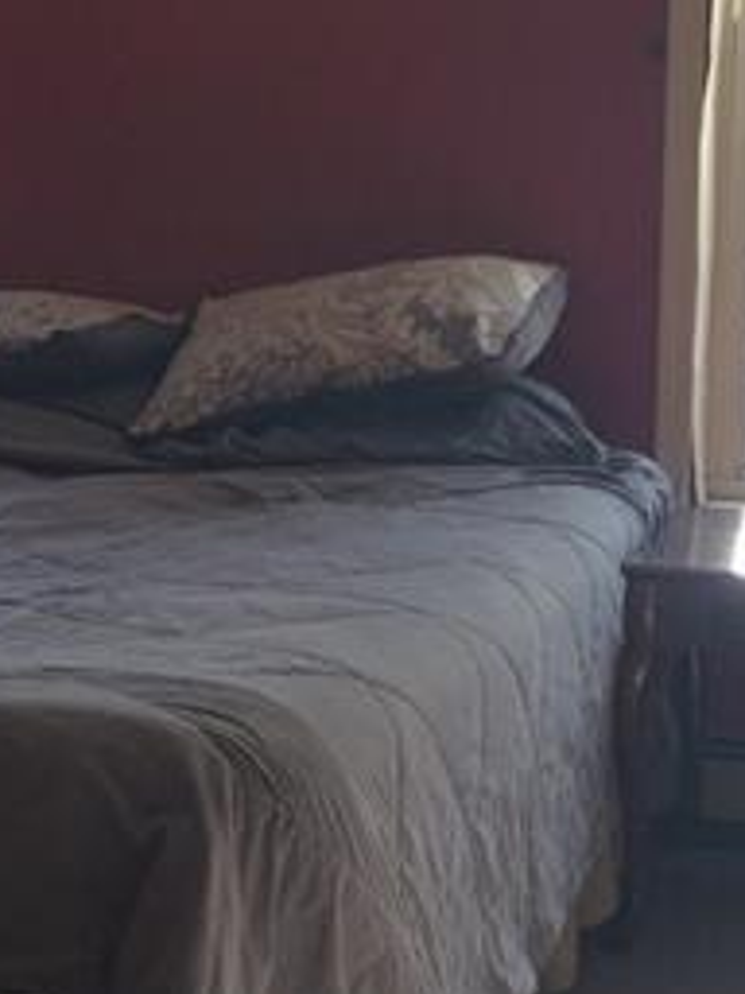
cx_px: 12
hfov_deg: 16.6
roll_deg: -0.1
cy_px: 489
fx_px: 2497
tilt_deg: -7.9
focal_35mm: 87
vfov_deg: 22.5
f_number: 2.2
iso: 40
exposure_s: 1/120
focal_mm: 4.15
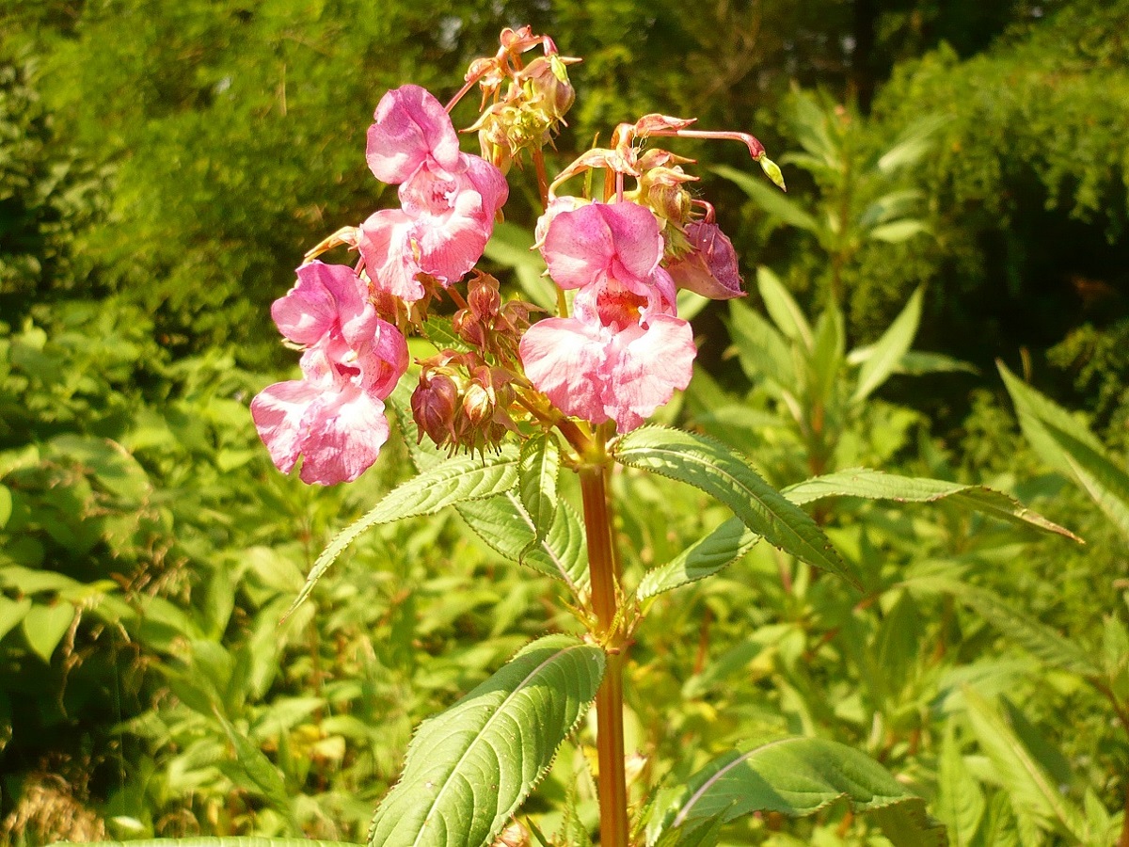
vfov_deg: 40.7
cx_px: 564
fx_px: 1142
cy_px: 424
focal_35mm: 35
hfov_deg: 52.6
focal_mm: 5.8
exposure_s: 1/500
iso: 100
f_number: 2.8
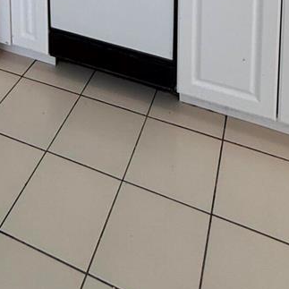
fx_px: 434
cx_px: 99
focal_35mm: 46
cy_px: -179
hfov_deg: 36.5
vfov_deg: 24.7
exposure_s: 1/120
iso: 125
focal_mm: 2.22
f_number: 2.2
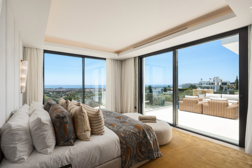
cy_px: 84
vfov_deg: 70.4
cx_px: 126
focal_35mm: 17
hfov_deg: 93.3
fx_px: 119
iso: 160
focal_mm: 17
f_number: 9
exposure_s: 1/250
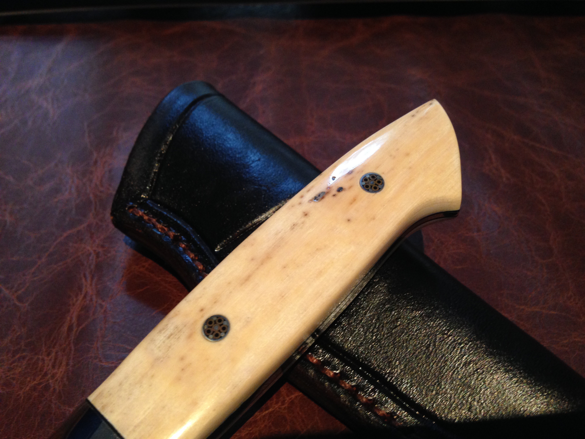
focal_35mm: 33
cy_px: 220
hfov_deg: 55.4
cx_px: 292
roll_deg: +0.7
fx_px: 558
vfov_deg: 42.9
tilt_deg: -42.2
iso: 160
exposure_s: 1/20
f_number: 2.4
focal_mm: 4.12
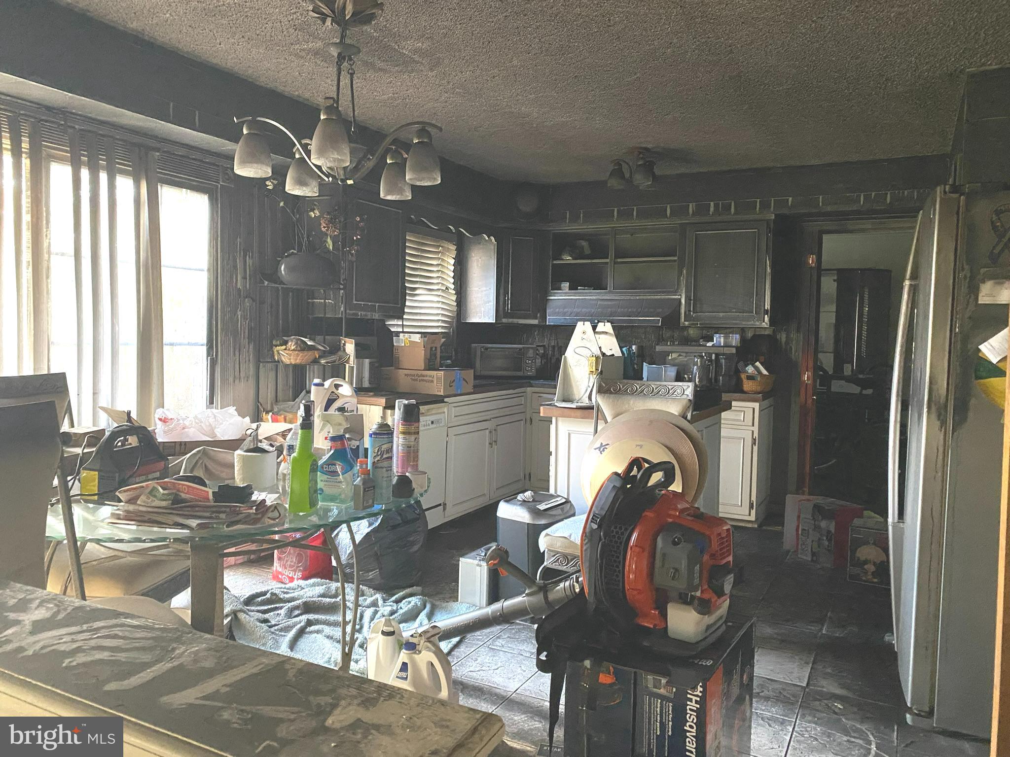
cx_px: 505
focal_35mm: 26
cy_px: 378
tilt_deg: -3.1
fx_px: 759
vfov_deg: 53.1
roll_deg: -1.3
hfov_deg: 67.3
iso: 640
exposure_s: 1/30
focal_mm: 4.25
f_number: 1.8
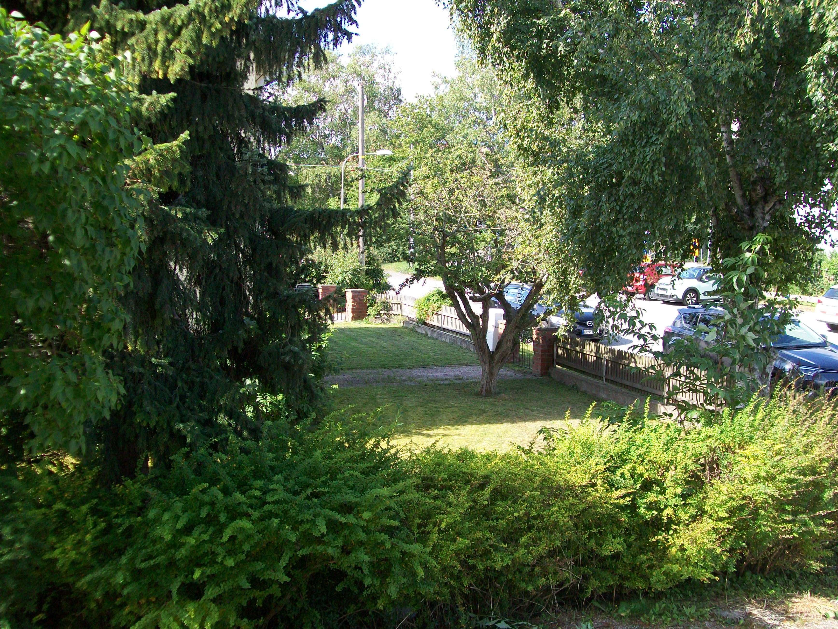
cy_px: 314
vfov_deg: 39.7
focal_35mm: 36
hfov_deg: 51.4
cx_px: 419
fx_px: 872
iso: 64
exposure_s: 1/250
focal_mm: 6
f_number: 2.7
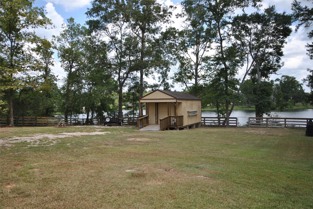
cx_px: 156
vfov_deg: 43.7
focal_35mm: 30
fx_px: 261
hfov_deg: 61.9
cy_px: 104
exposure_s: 1/200
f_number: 7.1
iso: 100
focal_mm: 20
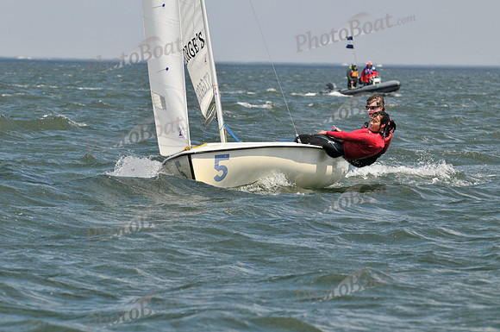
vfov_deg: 6.1
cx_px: 250
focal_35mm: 225
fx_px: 3121
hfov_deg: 9.2
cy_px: 166
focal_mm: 150
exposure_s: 1/800
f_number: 8
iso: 200
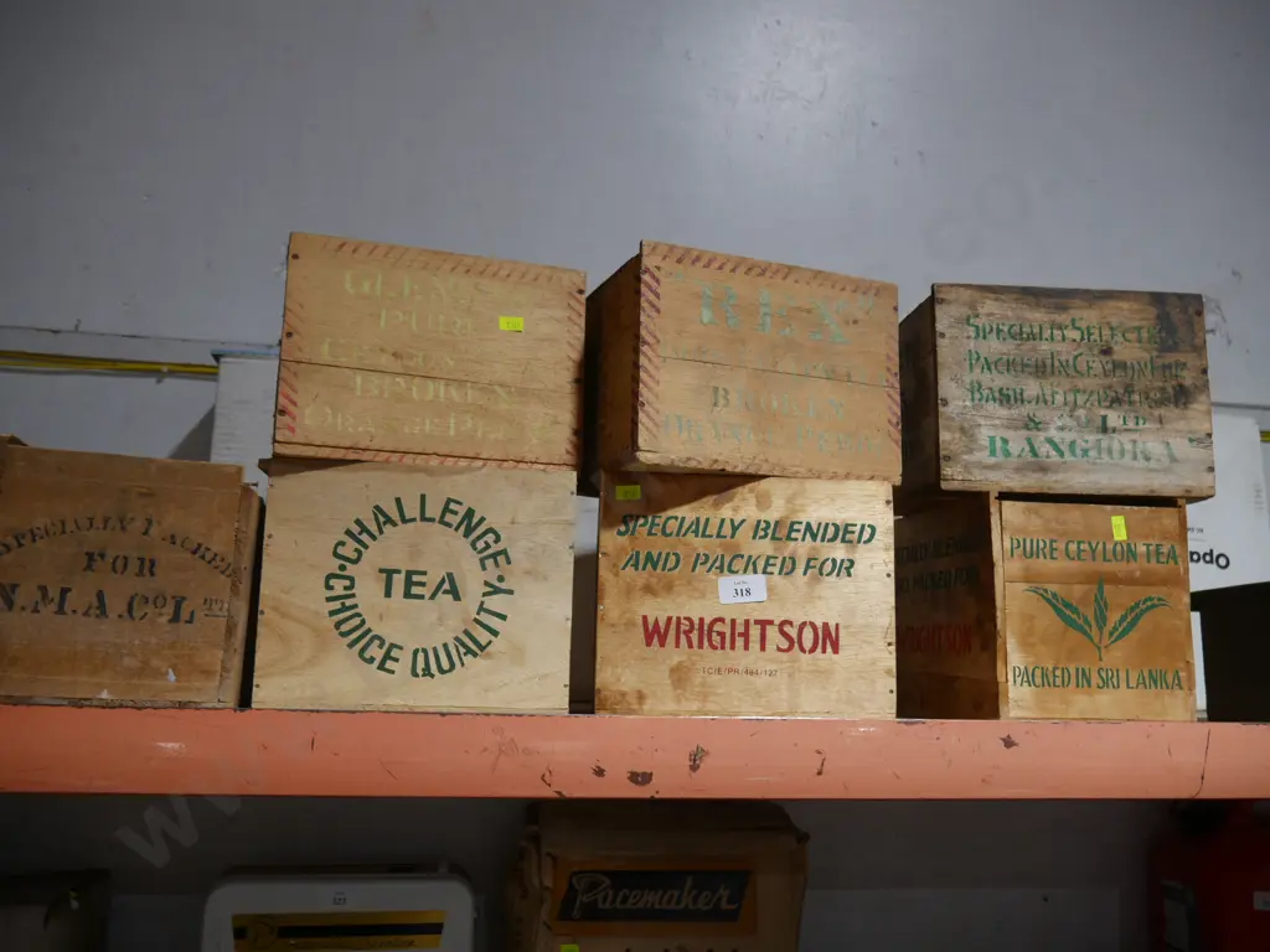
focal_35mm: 28
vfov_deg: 49.7
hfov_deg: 63.4
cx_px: 635
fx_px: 1027
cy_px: 476
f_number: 3.5
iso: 250
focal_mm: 14
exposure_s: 1/60
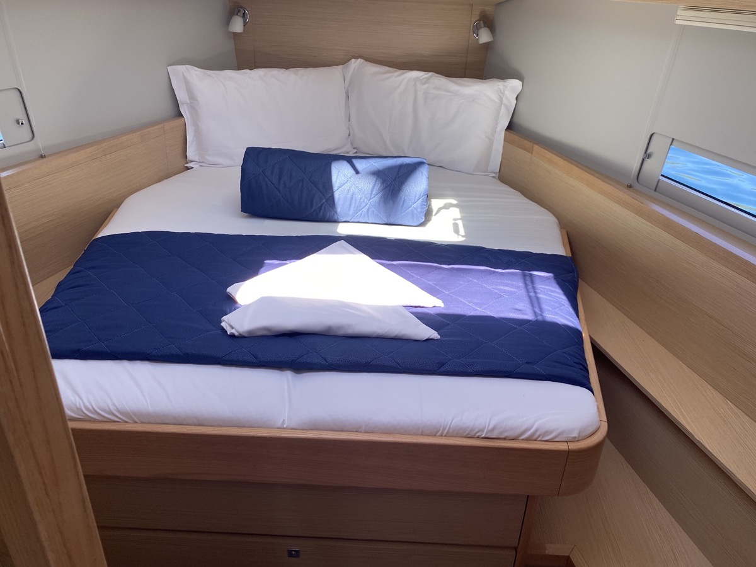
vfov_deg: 53.1
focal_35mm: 26
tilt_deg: -28.1
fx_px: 568
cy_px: 284
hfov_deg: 67.3
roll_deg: -2.6
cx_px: 378
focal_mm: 4.25
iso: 50
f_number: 1.8
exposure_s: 1/122
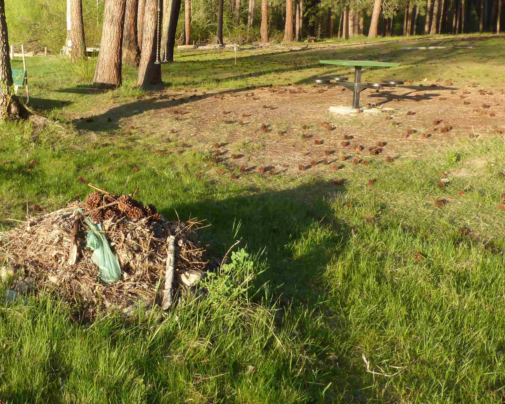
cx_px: 52
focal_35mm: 44
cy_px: 84
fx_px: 658
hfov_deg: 39.1
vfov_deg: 33.2
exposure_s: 1/160
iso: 100
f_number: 4
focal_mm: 4.3
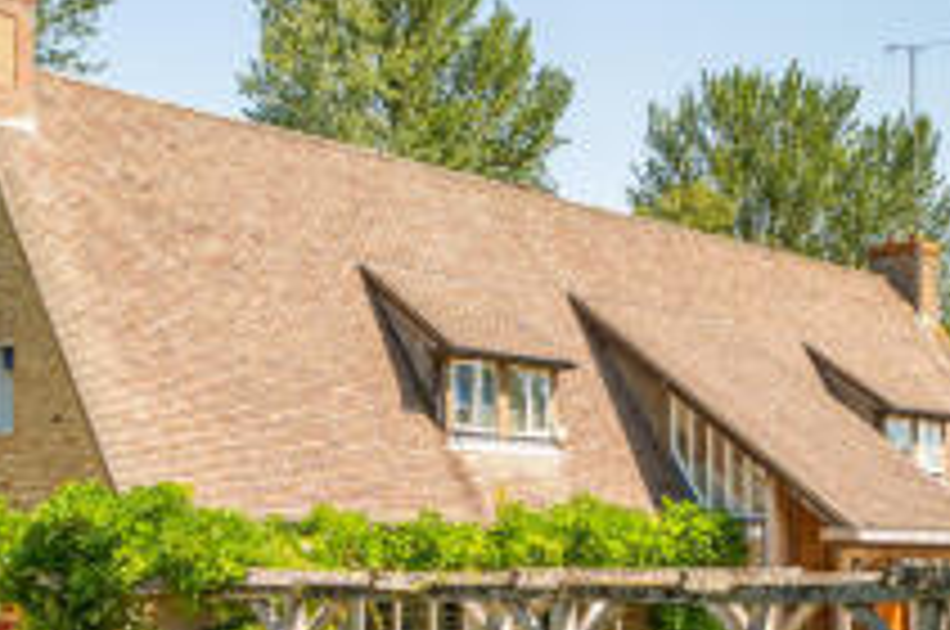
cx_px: 797
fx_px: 1607
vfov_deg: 21.7
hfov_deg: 31.8
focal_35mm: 61
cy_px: 551
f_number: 8
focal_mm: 18
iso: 400
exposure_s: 1/400
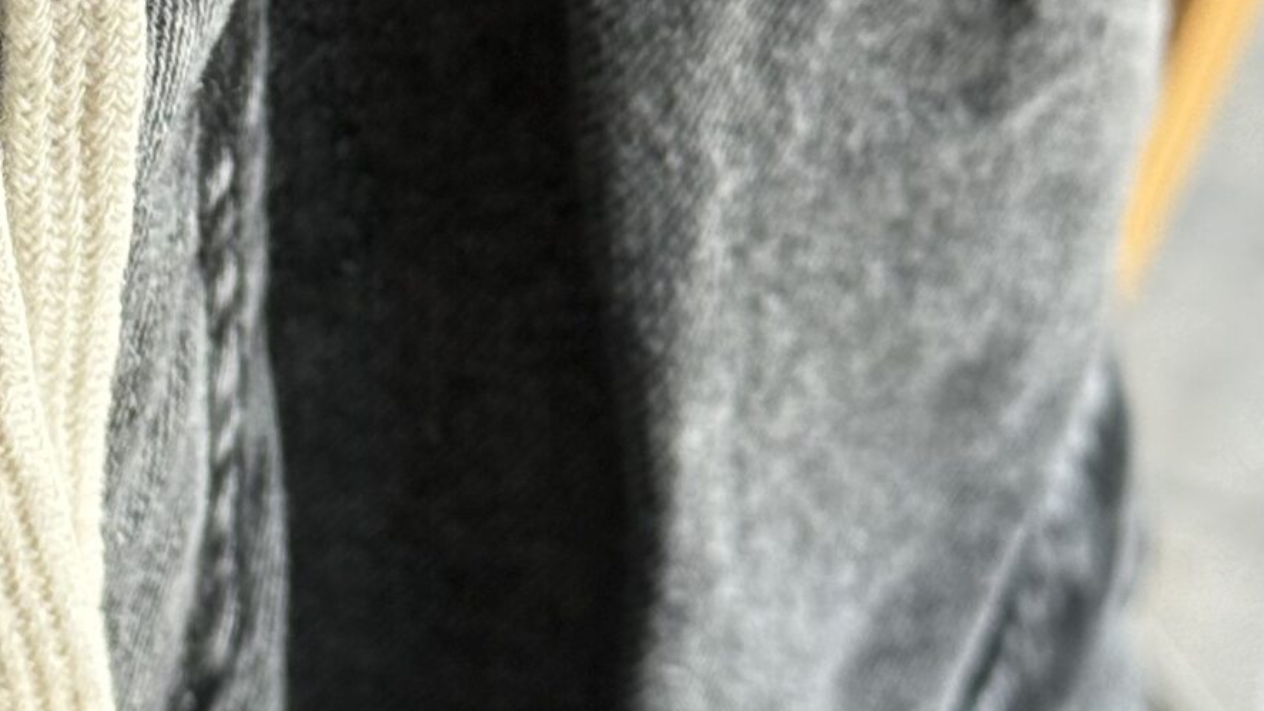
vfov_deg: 8.0
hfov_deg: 14.0
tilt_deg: -49.2
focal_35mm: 151
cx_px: -77
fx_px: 5061
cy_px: 84
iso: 200
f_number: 1.78
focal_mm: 6.76
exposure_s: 1/219
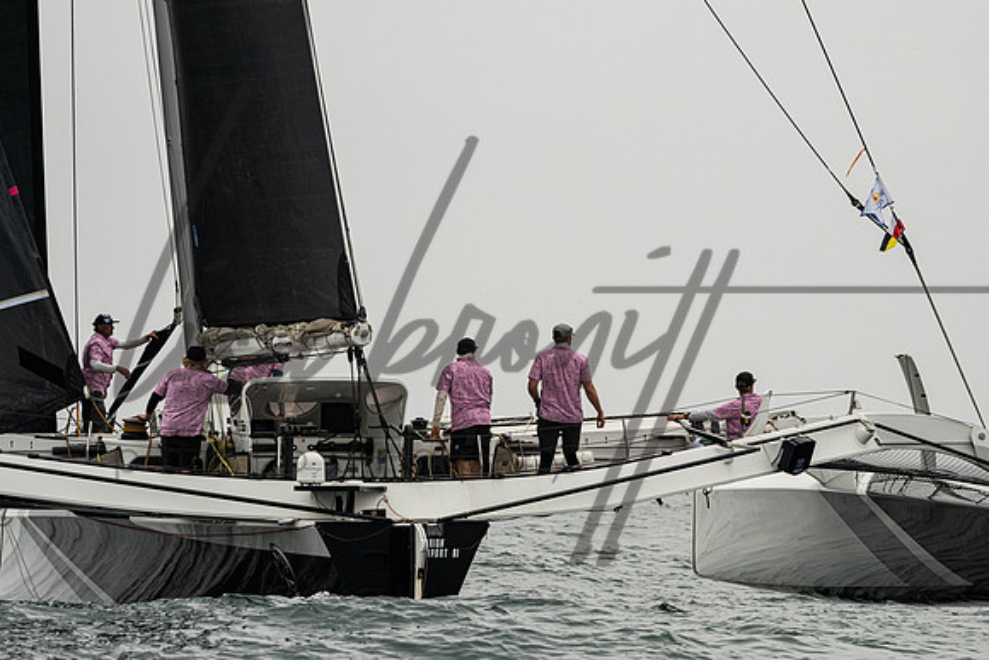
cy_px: 320
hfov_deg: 4.5
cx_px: 560
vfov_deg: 3.0
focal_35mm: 453
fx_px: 12454
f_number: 13
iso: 500
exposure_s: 1/1000
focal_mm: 400
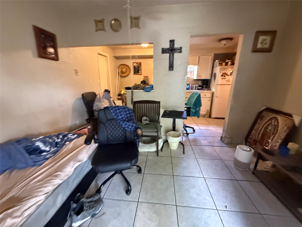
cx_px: 151
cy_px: 114
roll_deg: -0.7
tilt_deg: -16.0
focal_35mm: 14
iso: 1000
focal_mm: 2.22
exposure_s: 1/60
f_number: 2.2
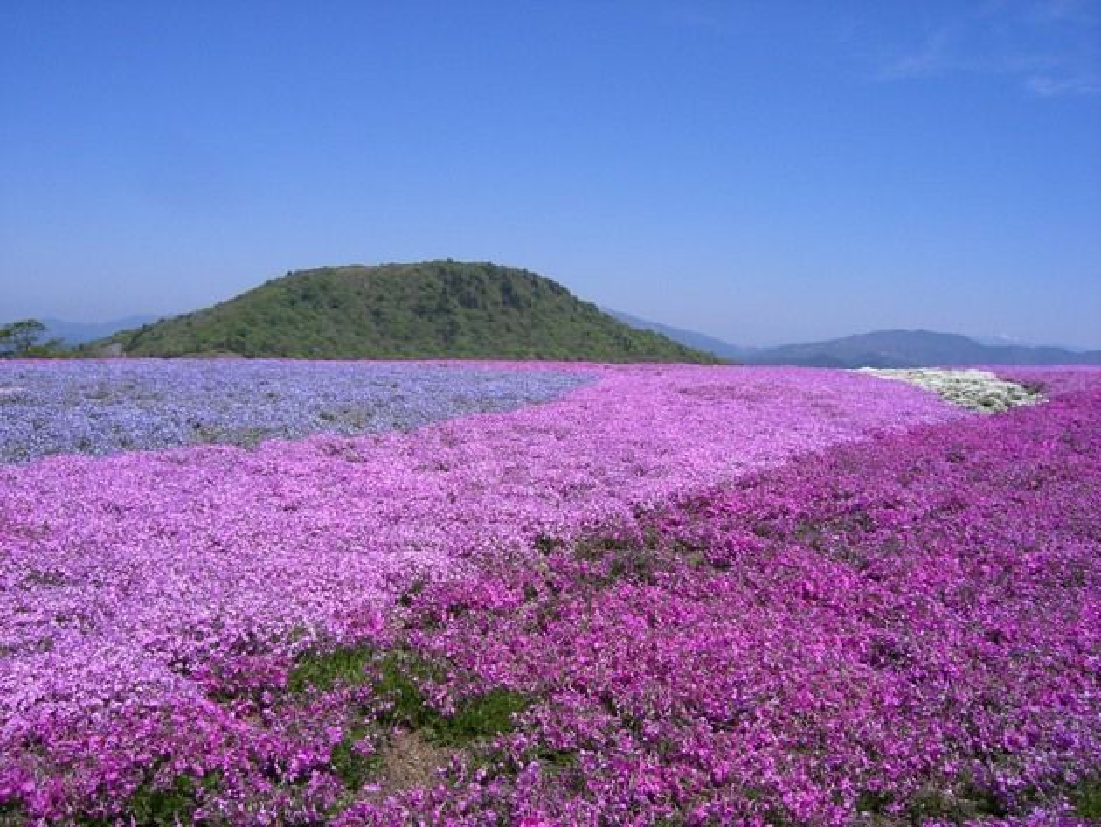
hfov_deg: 49.0
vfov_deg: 37.7
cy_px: 414
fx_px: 1209
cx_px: 550
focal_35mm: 38
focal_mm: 6.2
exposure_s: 1/640
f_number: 4.3
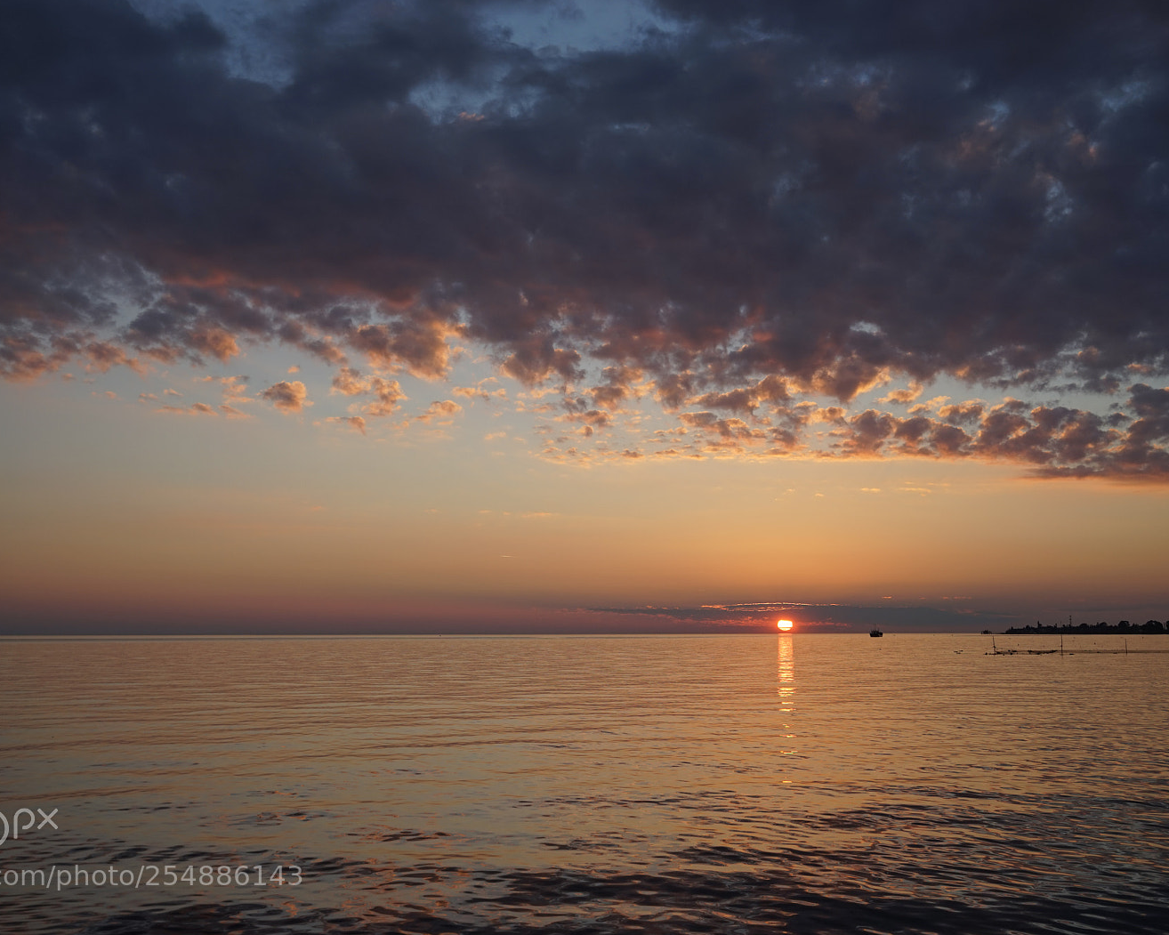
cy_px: 471
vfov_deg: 37.3
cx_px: 549
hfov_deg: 45.8
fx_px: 1384
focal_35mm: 40
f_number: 5.6
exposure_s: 1/200
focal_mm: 35
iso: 100
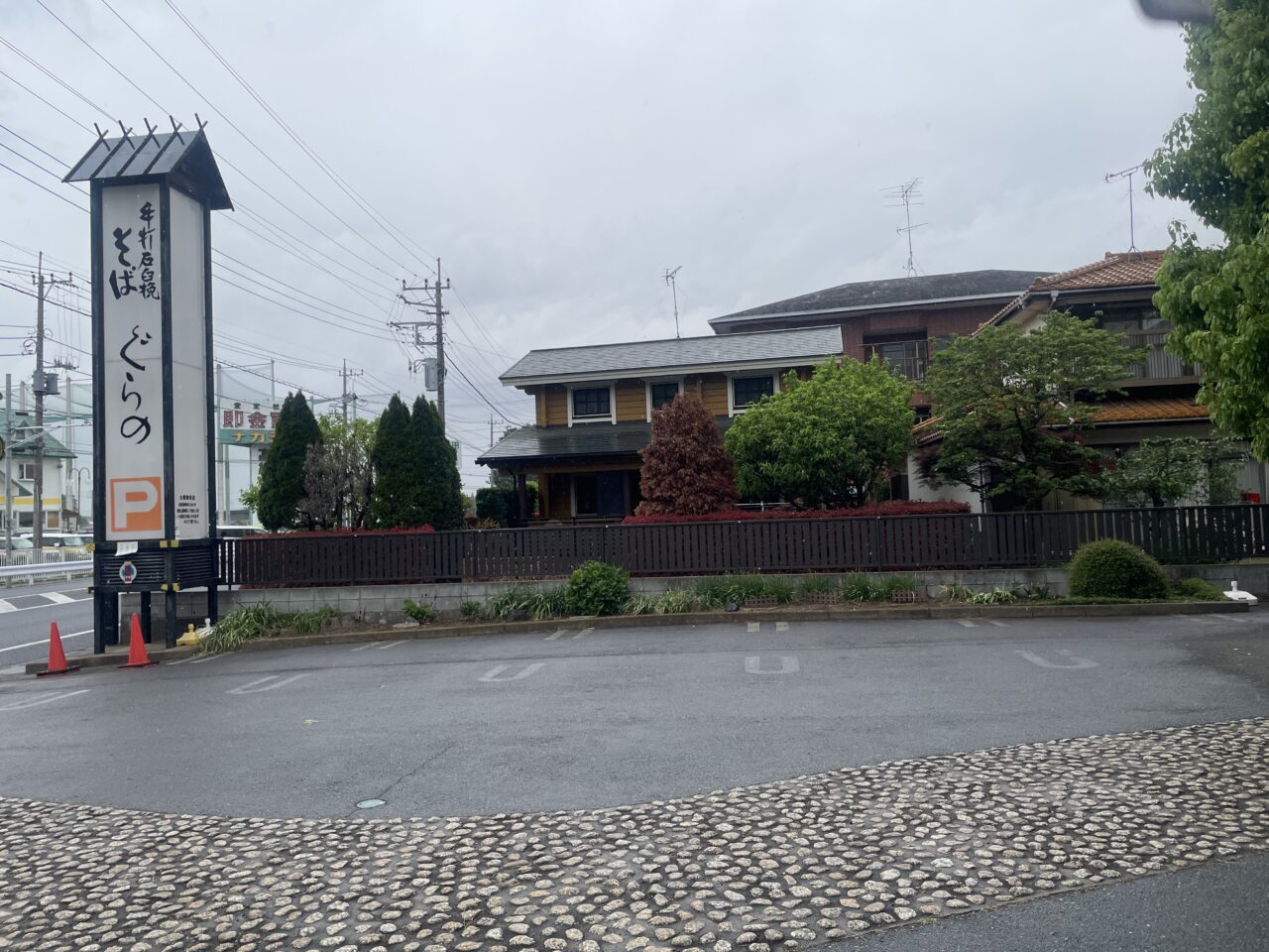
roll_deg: +3.1
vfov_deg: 53.1
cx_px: 634
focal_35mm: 26
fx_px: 953
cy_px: 476
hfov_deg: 67.3
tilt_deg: +0.4
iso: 32
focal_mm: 4.2
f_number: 1.6
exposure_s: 1/2212
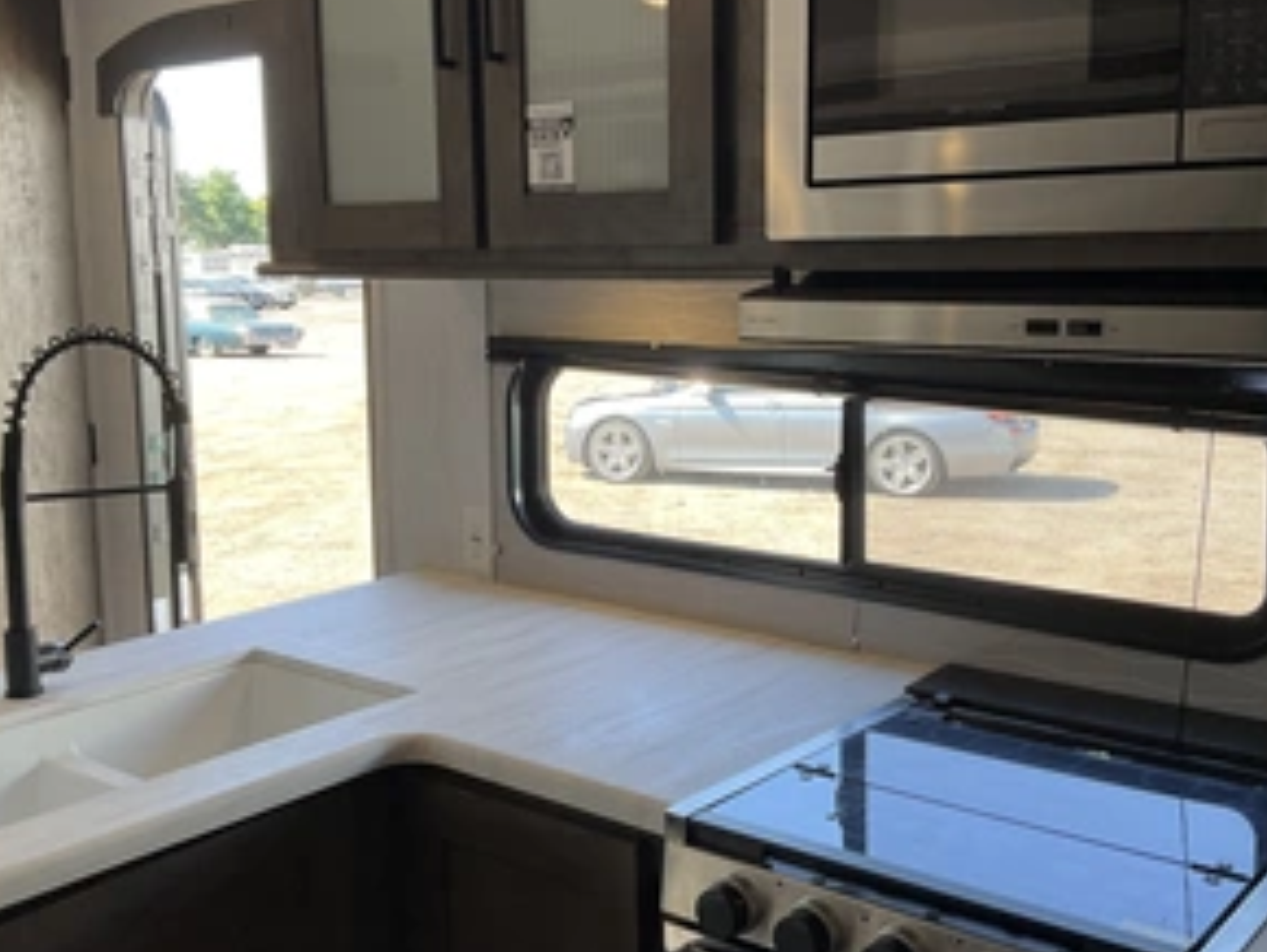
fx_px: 1465
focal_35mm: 40
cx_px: 634
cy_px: 445
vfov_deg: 36.0
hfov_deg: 46.8
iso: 25
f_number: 1.8
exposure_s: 1/122
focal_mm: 3
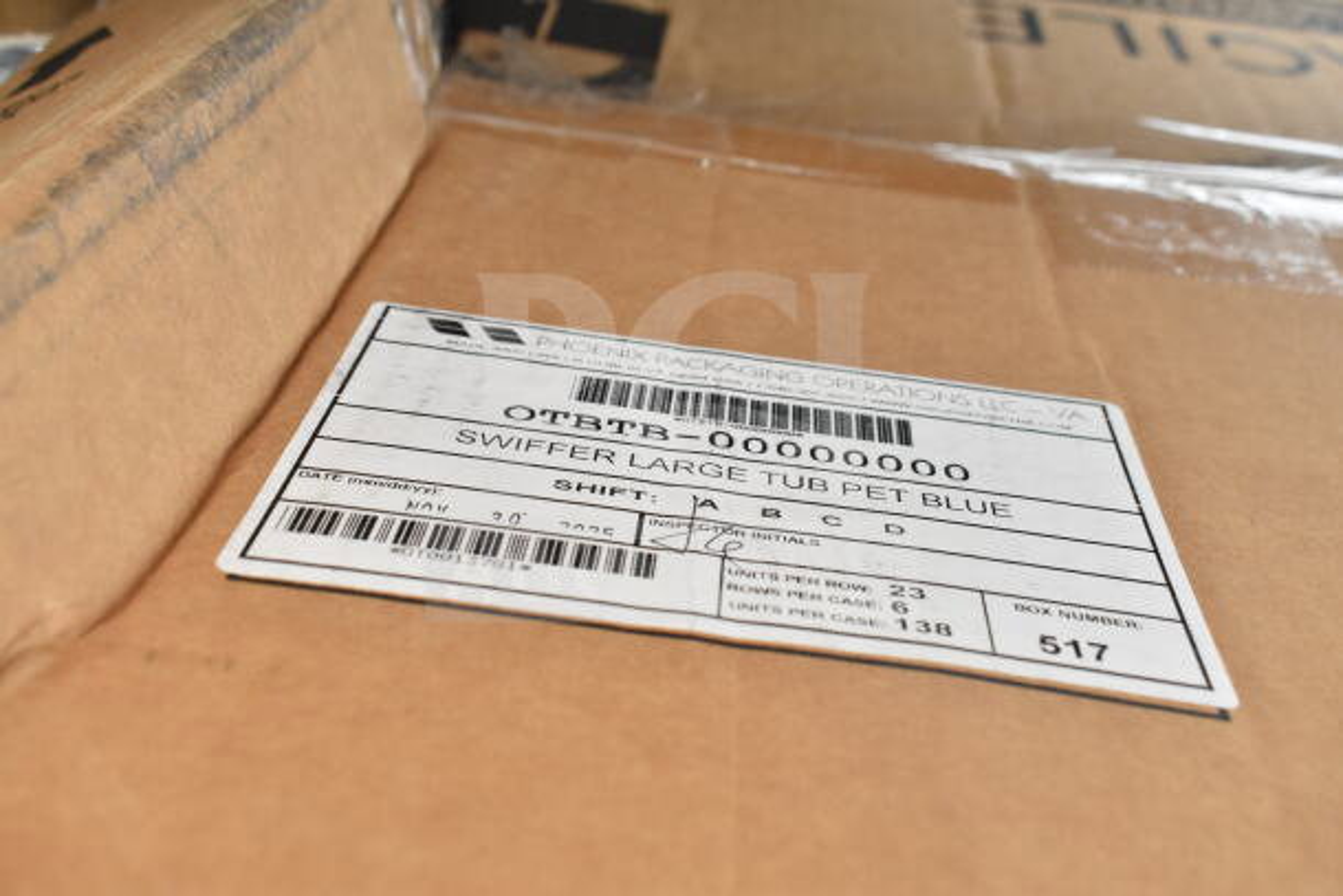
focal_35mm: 44
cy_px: 448
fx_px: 1623
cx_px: 672
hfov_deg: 45.0
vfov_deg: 30.9
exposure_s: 1/200
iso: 1600
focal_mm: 29
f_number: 7.1
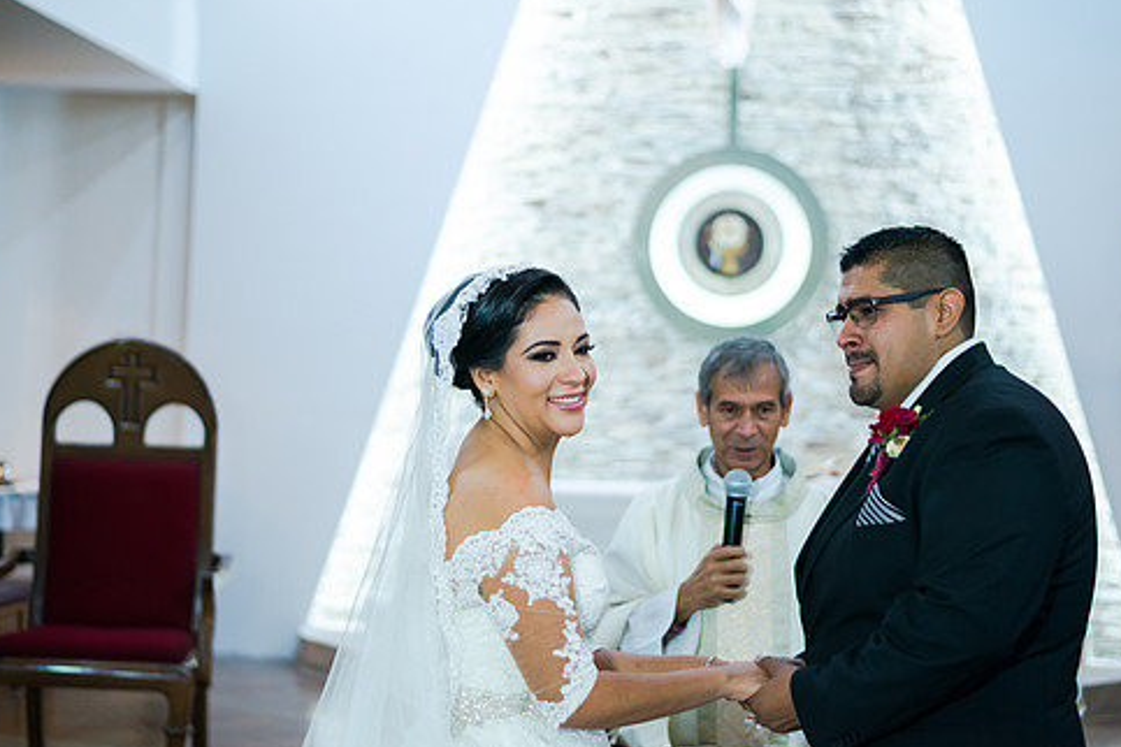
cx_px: 562
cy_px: 358
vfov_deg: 22.6
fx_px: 1868
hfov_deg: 33.4
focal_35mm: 60
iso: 1000
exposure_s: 1/320
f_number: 1.8
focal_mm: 50
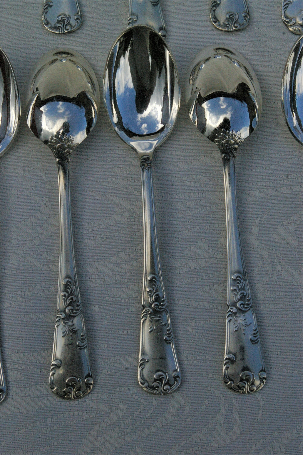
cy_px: 228
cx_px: 152
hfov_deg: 34.1
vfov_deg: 49.6
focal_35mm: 39
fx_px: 493
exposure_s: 1/1000
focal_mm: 26
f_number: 13
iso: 1600
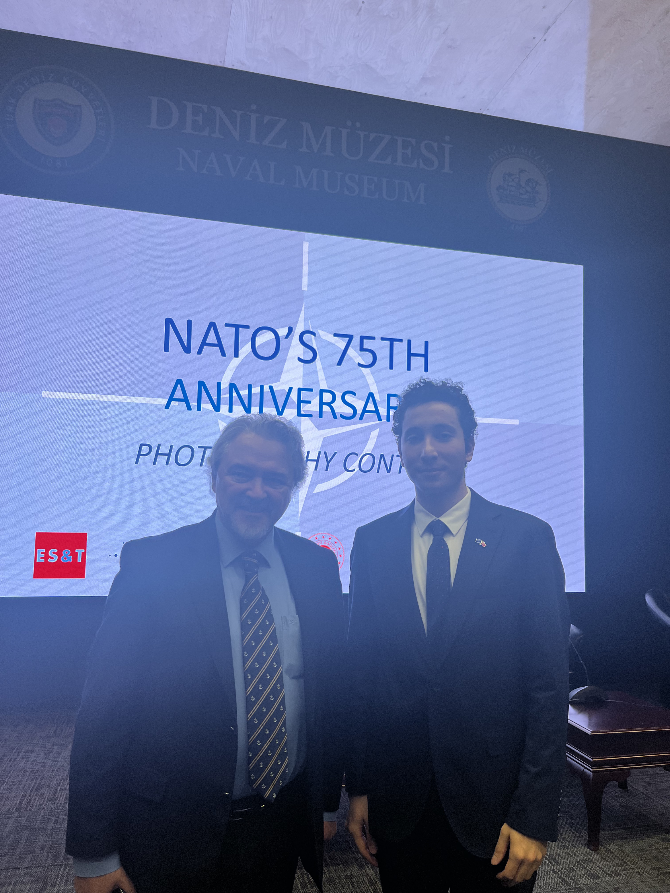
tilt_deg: +4.0
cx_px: 335
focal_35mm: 26
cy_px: 446
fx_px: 671
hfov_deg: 53.1
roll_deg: -0.9
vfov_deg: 67.3
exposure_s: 1/121
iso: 64
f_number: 1.5
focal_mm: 5.7
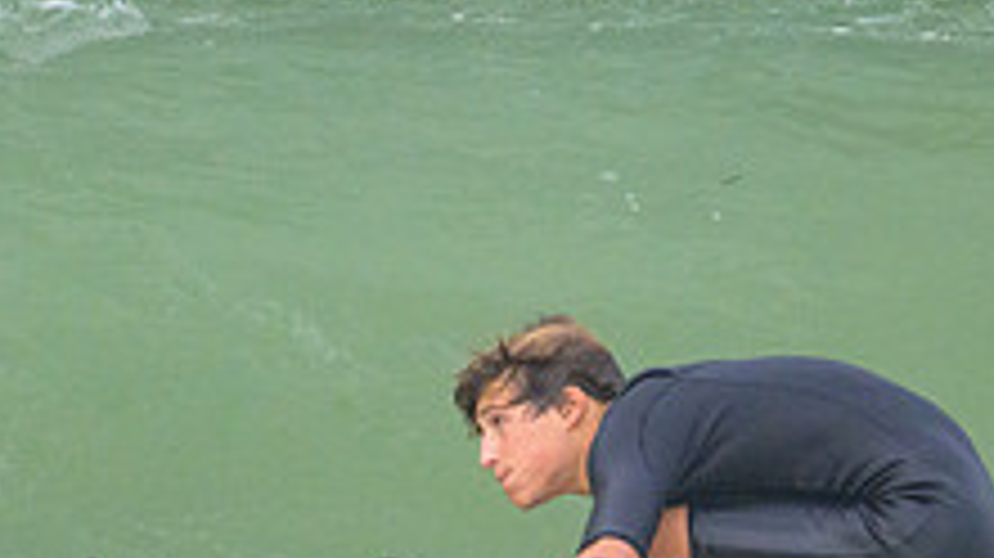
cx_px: 549
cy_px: 592
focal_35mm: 2202
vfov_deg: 0.6
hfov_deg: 1.0
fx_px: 58003
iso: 4000
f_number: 11
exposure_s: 1/2000
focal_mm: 800
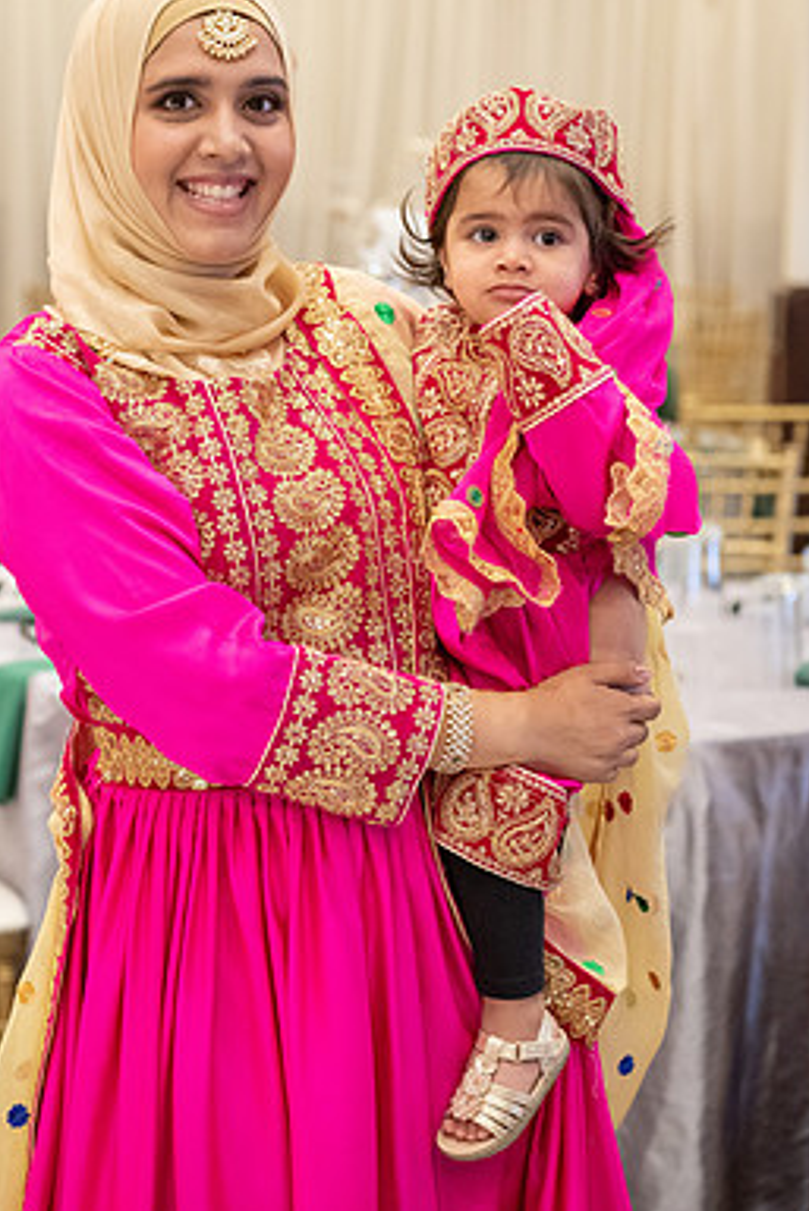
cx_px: 384
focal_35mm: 104
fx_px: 3502
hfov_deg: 13.2
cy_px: 528
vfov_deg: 19.6
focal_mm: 89
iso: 10000
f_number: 4
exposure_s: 1/100
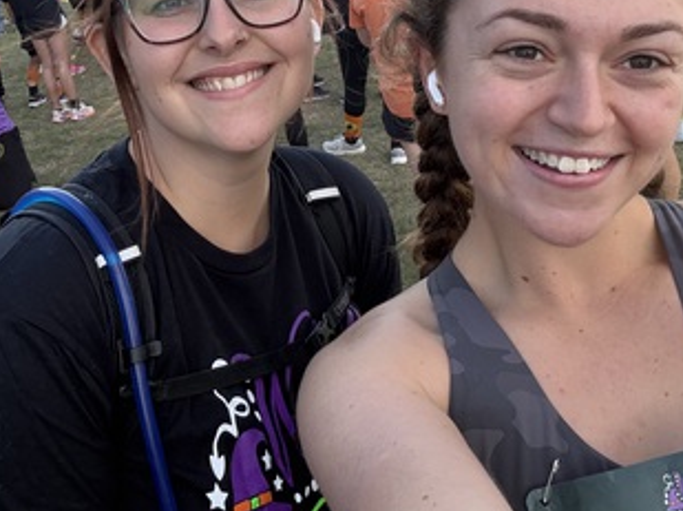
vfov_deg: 34.5
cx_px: 321
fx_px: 808
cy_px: 139
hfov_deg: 45.8
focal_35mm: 41
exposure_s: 1/247
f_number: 1.9
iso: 40
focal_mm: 2.69
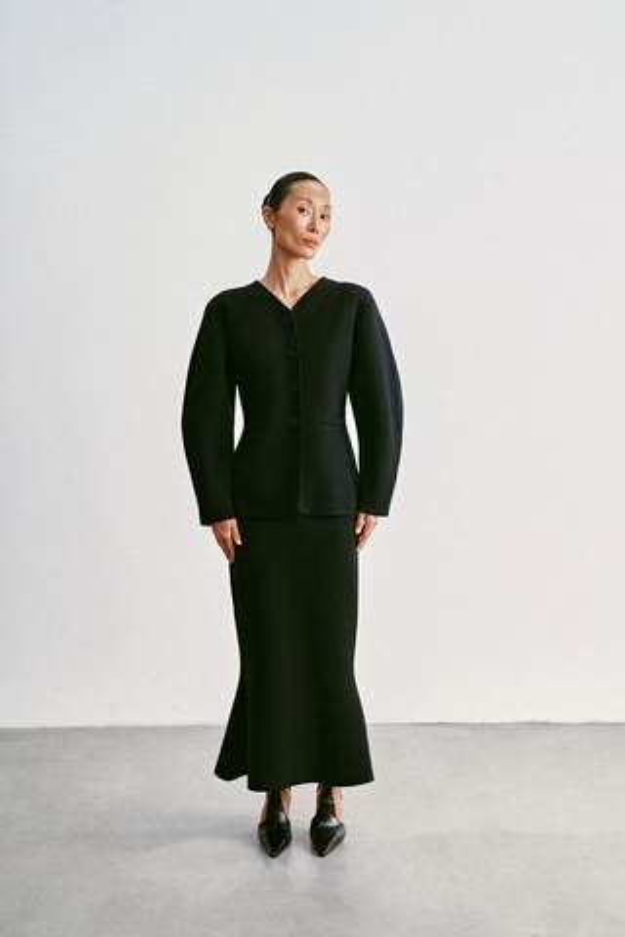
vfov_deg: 45.4
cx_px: 312
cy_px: 468
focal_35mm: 43
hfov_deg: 31.2
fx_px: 1120
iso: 500
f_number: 5.6
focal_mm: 43
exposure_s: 1/160
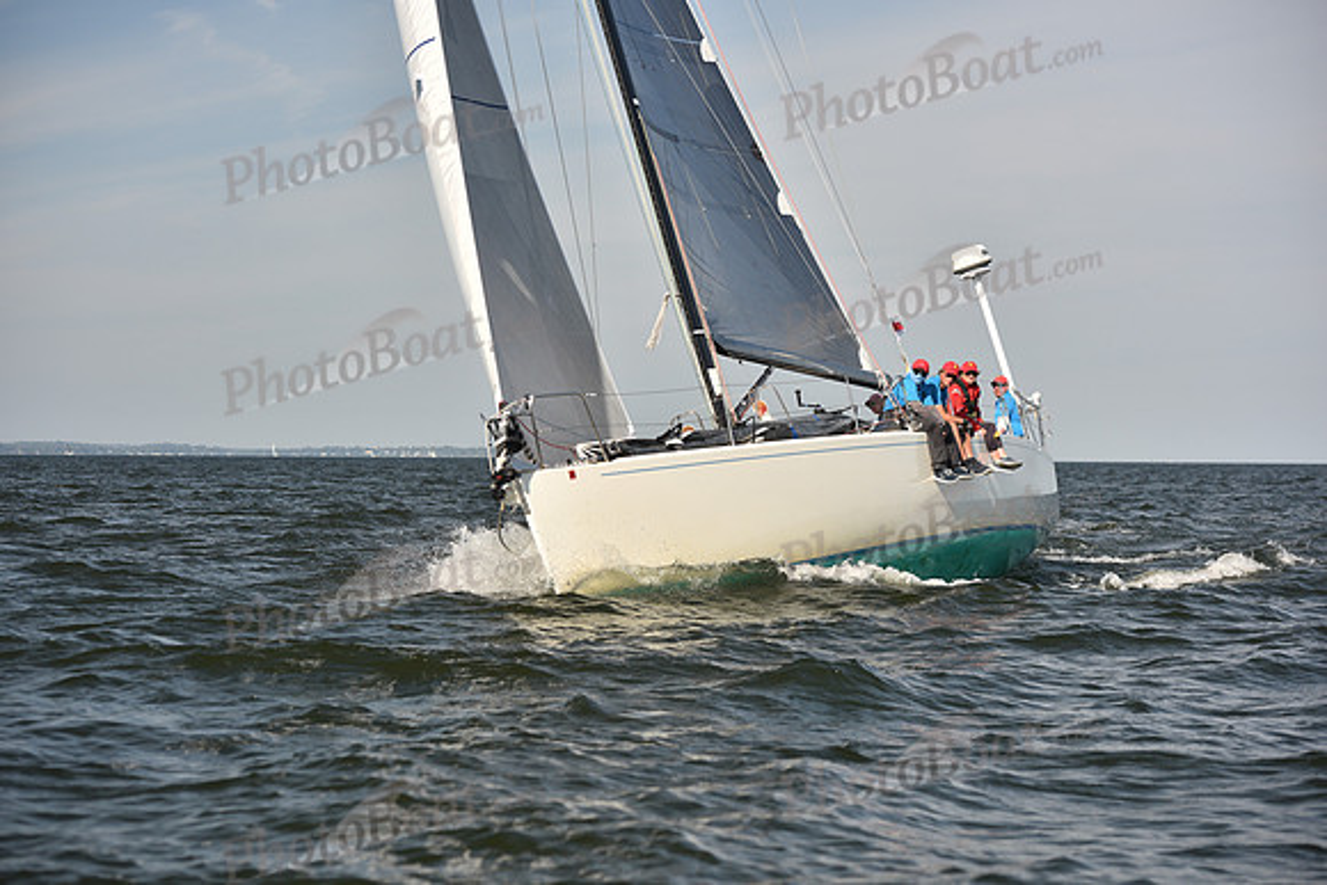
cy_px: 442
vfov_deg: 14.9
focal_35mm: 92
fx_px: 3392
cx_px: 664
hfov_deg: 22.1
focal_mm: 92
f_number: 4.5
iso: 250
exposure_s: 1/1000
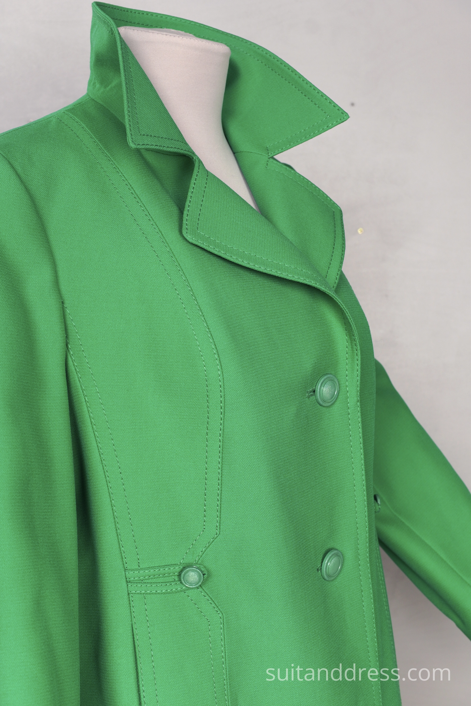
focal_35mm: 48
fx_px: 942
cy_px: 353
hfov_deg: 28.1
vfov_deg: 41.1
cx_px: 236
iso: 200
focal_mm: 32
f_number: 6.3
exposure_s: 1/15
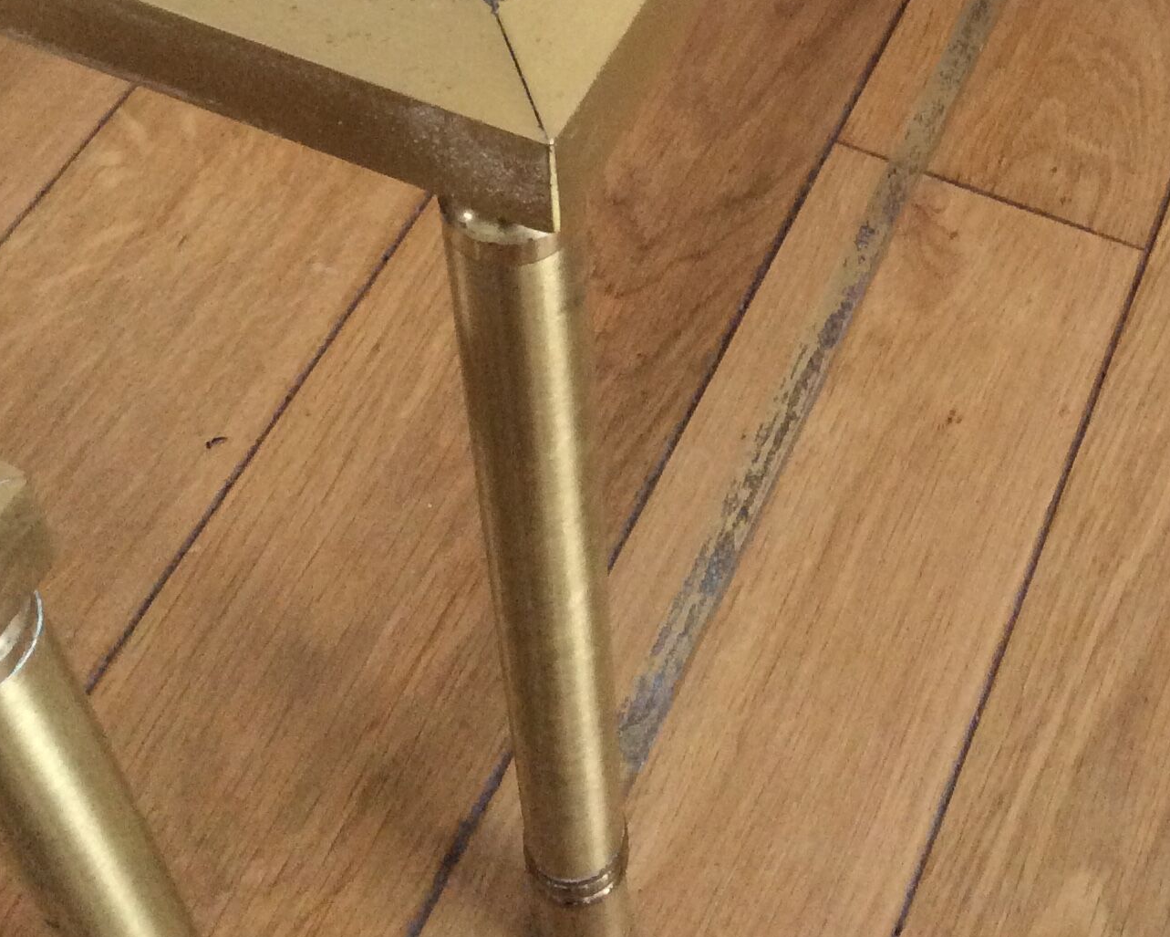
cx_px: 860
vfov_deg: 22.7
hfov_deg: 29.6
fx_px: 2182
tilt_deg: -46.0
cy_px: -123
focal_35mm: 63
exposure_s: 1/25
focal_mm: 3.3
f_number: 2.4
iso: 125
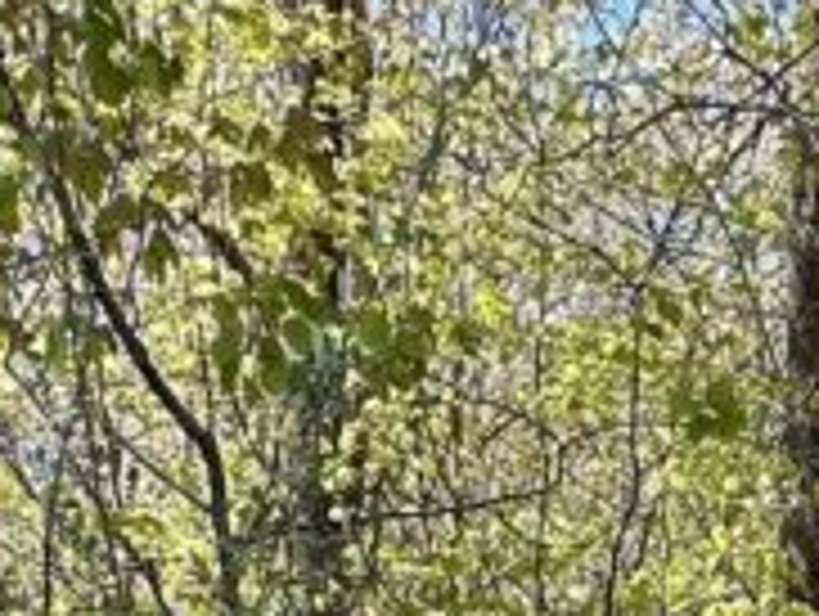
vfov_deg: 14.6
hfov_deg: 22.1
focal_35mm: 82
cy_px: 1268
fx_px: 1943
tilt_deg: -5.8
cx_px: 970
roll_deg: +1.0
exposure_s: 1/293
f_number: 2.2
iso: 40
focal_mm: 2.22
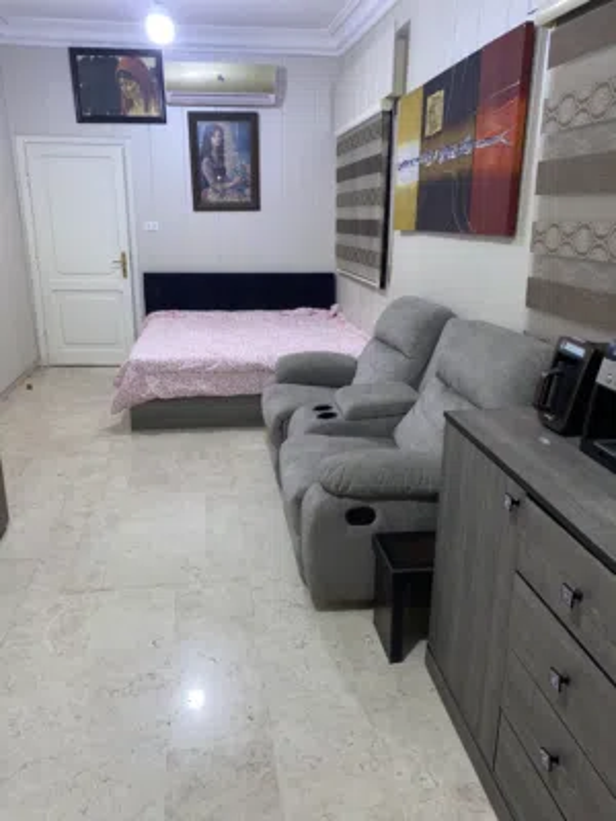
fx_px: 617
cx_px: 308
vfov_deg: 67.3
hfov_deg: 53.1
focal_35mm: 26
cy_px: 410
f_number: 1.8
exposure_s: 1/20
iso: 40
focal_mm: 4.25
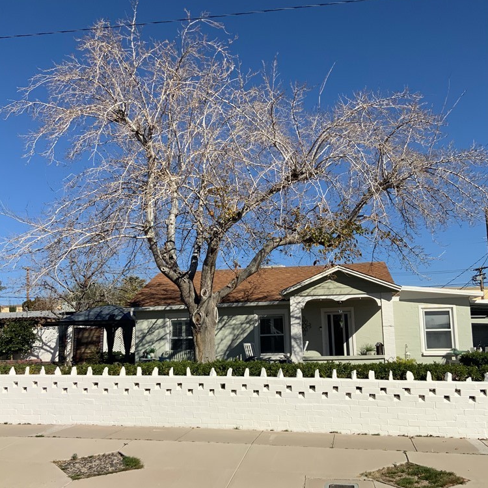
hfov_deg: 47.2
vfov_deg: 47.1
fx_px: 558
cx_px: 244
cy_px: 273
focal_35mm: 35
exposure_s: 1/4065
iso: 20
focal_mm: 3
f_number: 1.8
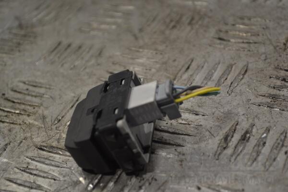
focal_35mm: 82
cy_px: 96
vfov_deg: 16.6
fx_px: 660
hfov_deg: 24.6
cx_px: 144
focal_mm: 55
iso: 400
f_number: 5.6
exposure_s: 1/125
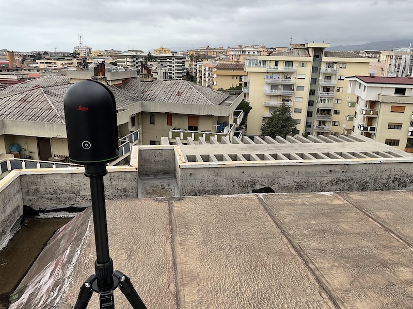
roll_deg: -1.5
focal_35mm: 29
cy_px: 154
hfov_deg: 61.7
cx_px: 206
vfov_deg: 48.2
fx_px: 346
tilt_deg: -16.2
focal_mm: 3
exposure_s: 1/829
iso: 16
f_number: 1.8
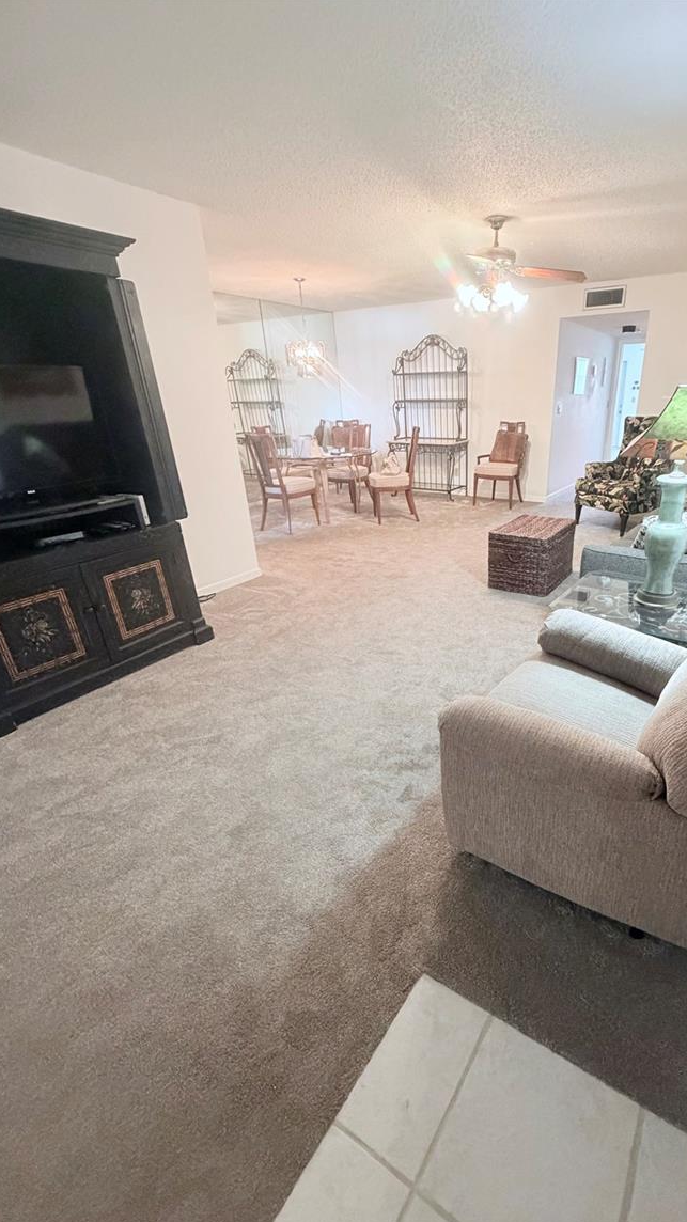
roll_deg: +1.3
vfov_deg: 99.3
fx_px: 518
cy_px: 639
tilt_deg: -25.5
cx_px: 441
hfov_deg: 65.8
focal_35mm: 16
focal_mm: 2.22
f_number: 2.2
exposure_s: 1/60
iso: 800
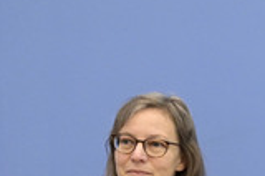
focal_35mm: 158
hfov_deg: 12.5
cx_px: 369
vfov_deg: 8.5
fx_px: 1161
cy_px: 224
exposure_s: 1/400
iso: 4000
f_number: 5.6
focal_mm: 56
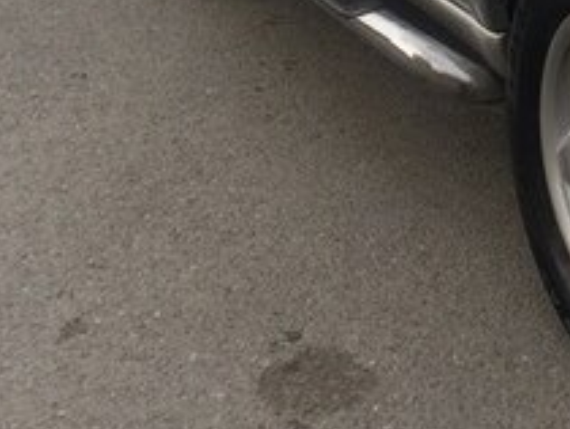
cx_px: 779
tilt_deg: -13.7
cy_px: -102
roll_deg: +1.2
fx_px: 1500
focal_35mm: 91
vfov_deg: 15.6
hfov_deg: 19.5
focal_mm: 4.15
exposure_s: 1/684
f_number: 2.2
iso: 32
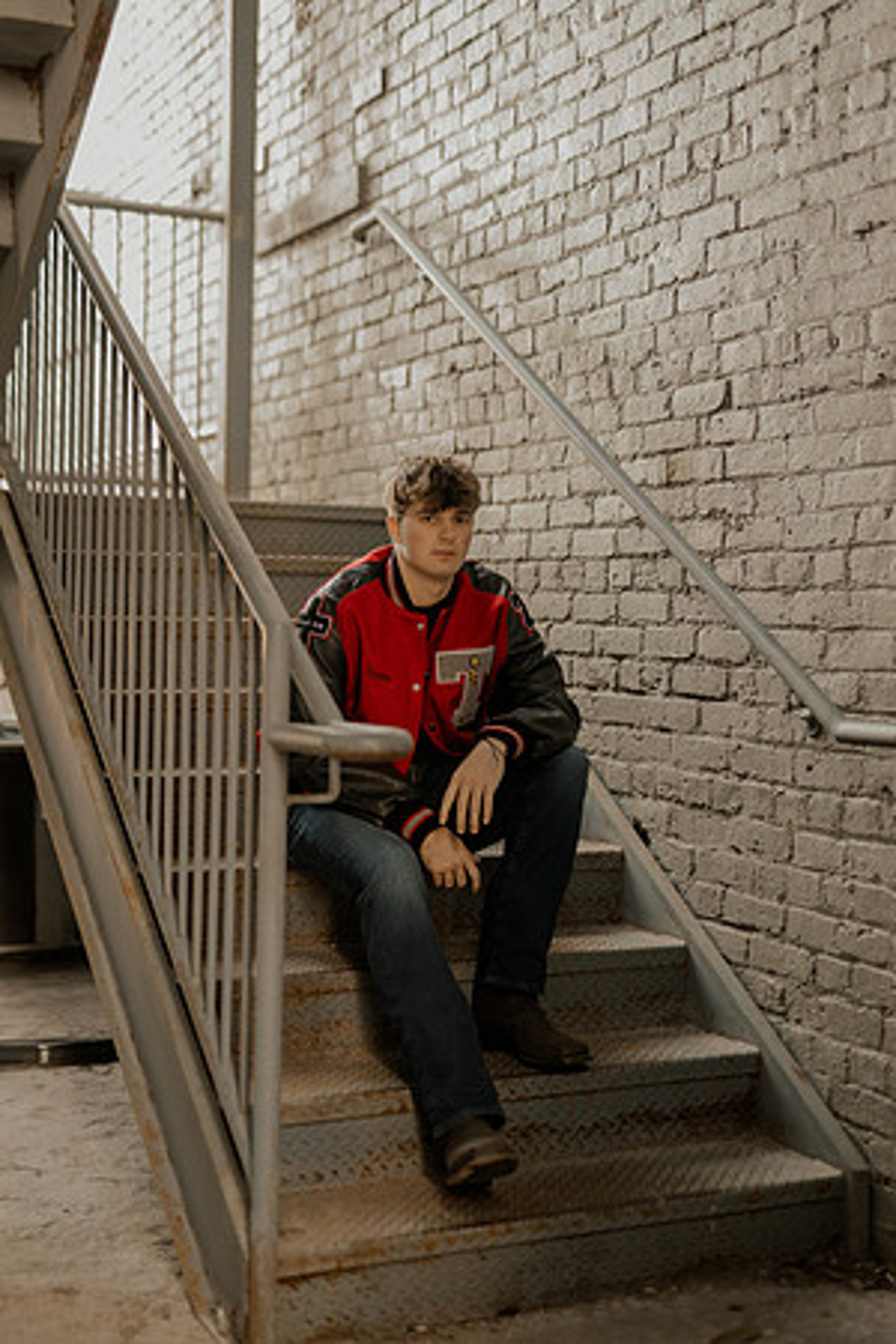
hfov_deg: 27.0
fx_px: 1867
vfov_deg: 39.6
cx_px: 448
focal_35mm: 50
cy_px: 672
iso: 800
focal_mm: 50
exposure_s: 1/125
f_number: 1.8
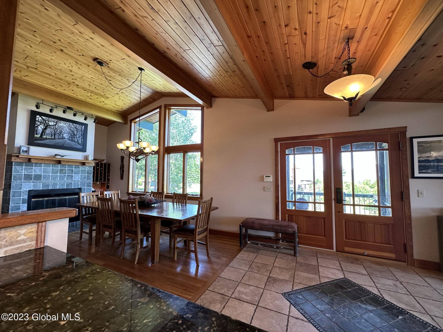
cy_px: 166
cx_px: 222
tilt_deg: +4.5
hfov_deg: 102.1
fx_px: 179
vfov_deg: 85.7
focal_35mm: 14
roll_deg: -0.8
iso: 160
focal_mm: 2.22
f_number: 2.2
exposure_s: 1/120
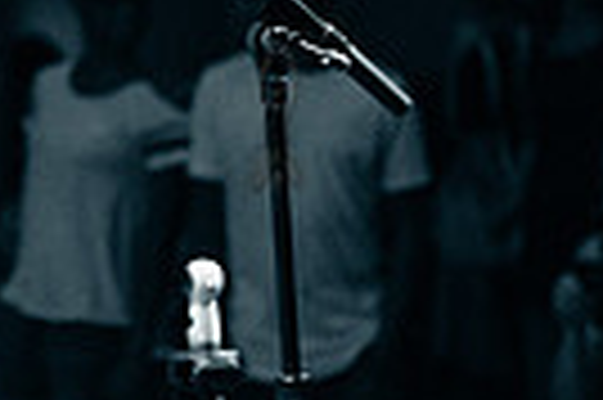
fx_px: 4500
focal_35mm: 269
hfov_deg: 7.5
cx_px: -306
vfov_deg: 5.1
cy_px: -106
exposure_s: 1/400
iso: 3200
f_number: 2.8
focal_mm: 62
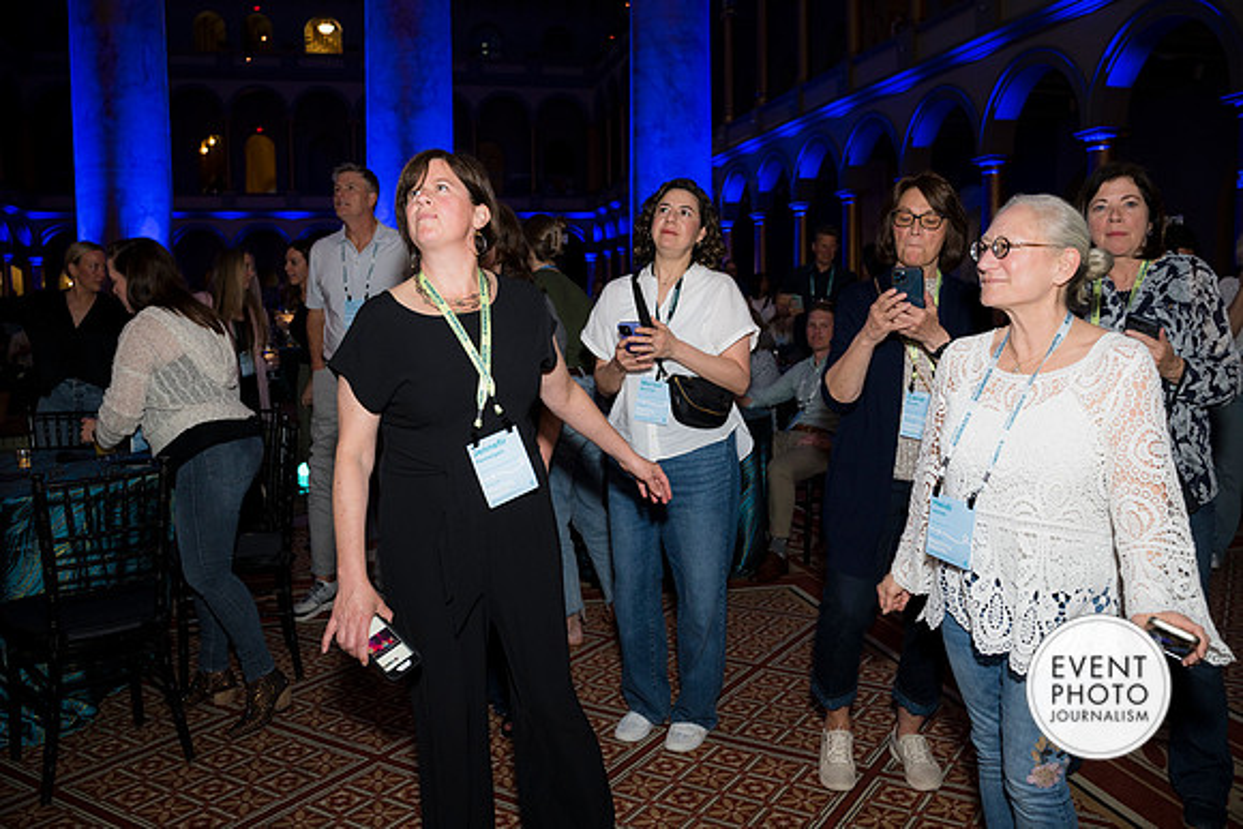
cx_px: 622
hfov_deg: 62.4
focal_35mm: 30
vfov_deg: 44.0
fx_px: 1026
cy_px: 414
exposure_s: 1/100
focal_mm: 29.5
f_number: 4
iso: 800
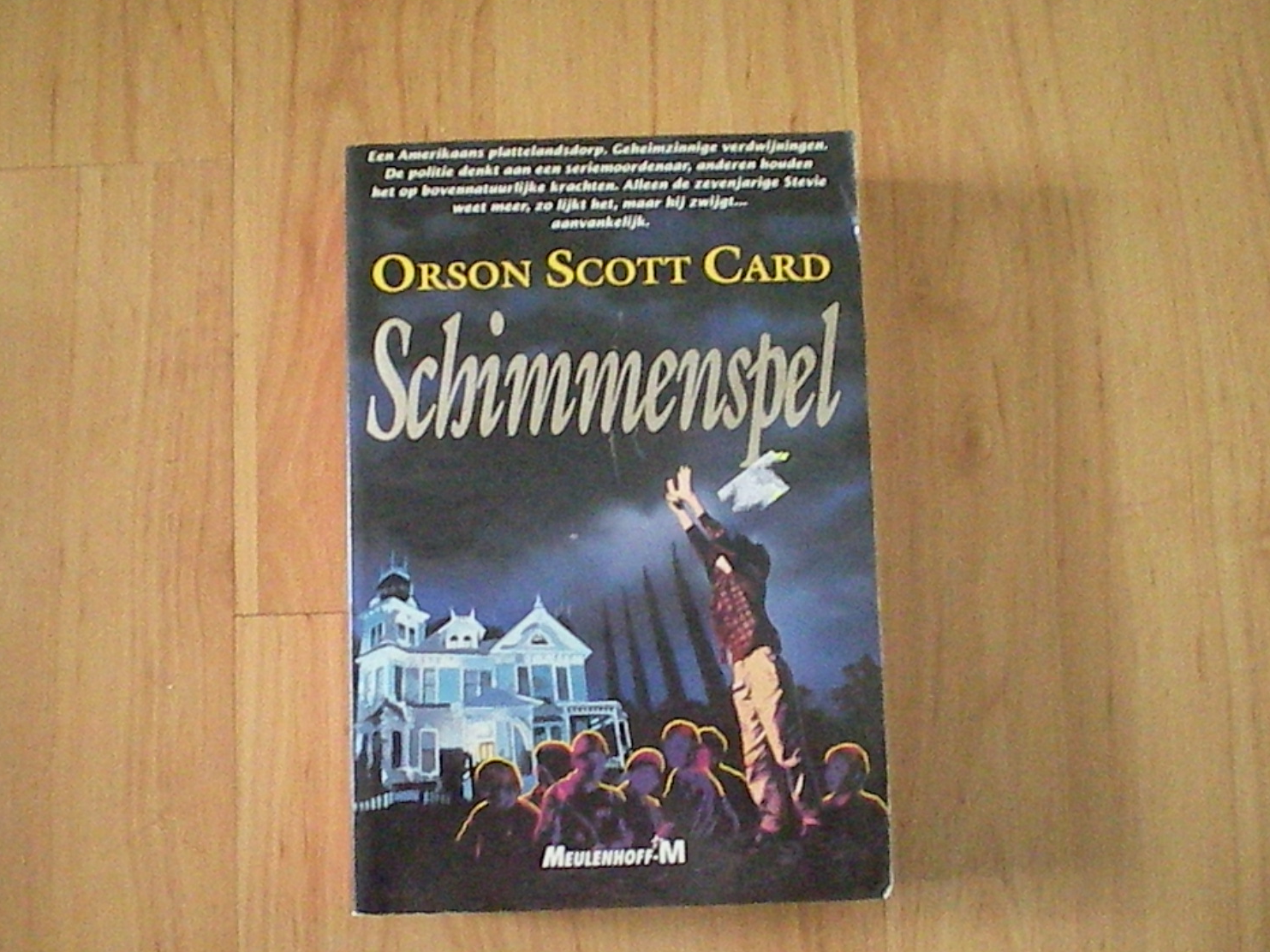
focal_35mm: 41
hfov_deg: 45.8
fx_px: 1504
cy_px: 508
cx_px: 613
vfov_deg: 35.1
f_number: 3.1
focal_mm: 6.3
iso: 1836
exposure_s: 1/50
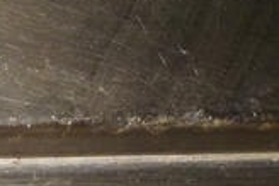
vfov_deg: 4.2
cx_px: -618
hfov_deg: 6.1
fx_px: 2377
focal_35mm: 307
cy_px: 655
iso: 2500
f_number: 4.5
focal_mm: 28
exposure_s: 1/50
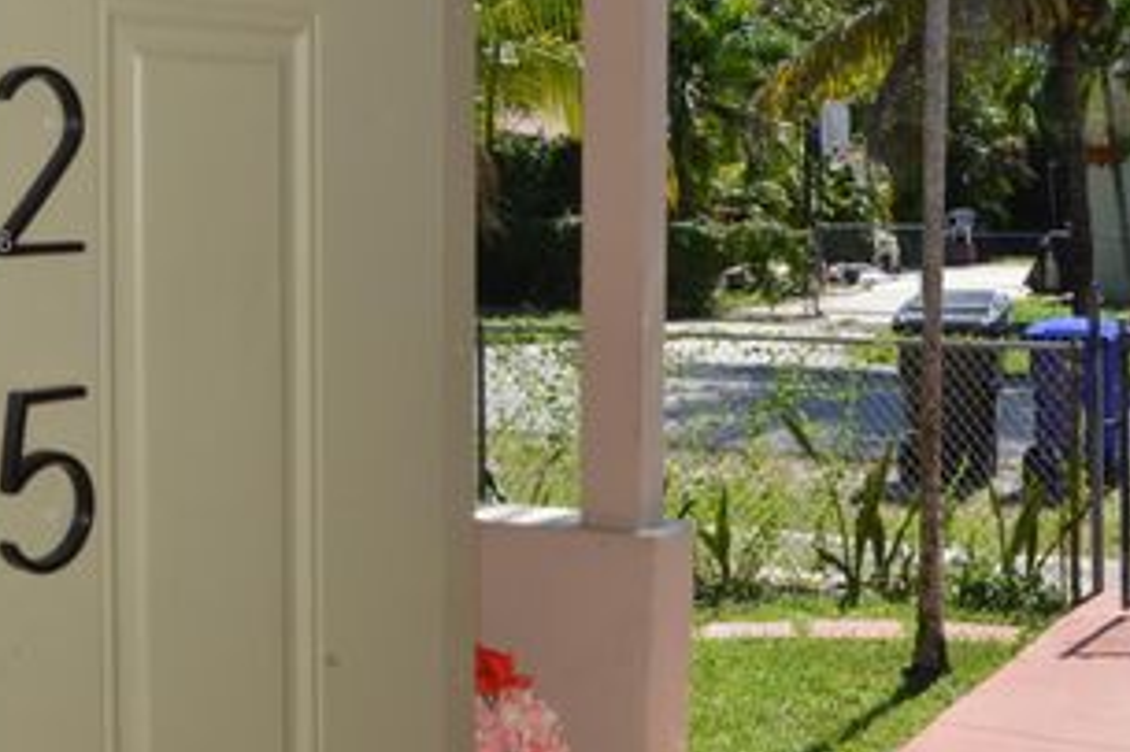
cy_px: 244
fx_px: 1851
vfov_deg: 22.9
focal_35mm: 59
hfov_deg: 33.9
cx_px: 578
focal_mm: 24
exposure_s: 1/200
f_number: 14
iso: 400
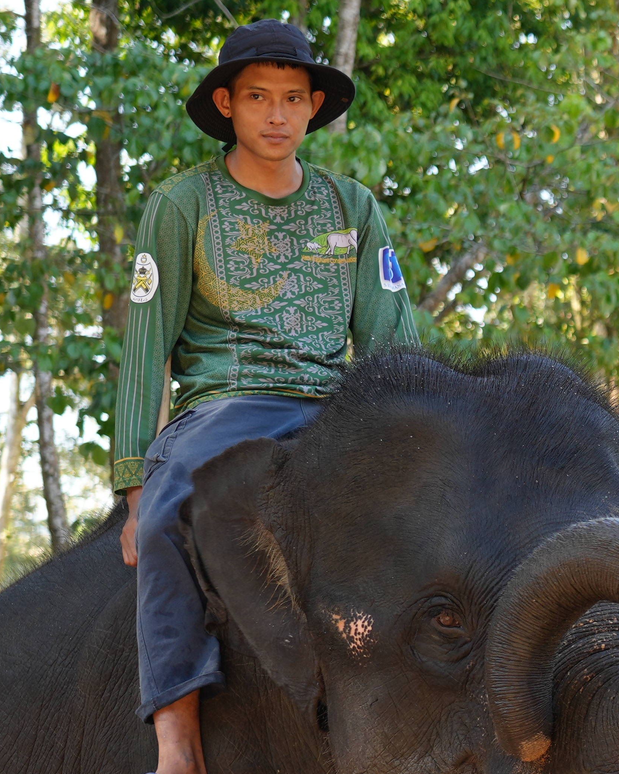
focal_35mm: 146
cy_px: 637
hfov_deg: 10.2
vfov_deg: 13.1
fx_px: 3343
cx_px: 952
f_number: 4
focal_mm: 46
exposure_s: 1/160
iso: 160
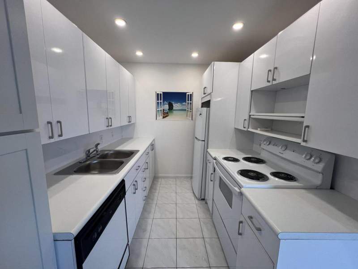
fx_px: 134
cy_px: 134
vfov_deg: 89.9
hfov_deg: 106.2
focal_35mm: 13
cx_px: 179
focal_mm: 1.57
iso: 80
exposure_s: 1/120
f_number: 1.8
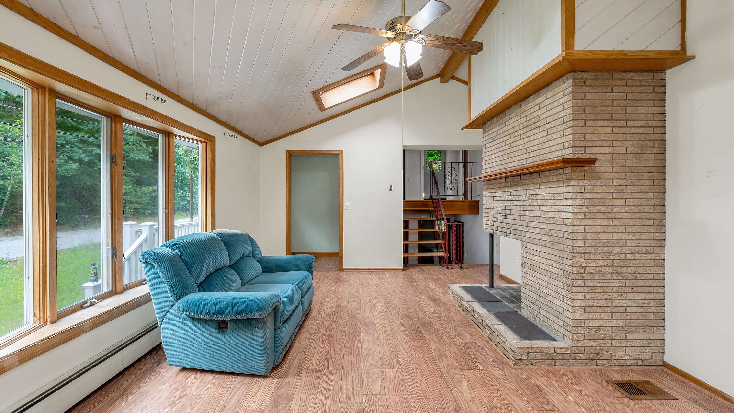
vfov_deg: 70.5
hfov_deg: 103.0
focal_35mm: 15
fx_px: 292
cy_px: 203
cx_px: 359
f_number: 10
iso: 100
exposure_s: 1/1.25
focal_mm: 14
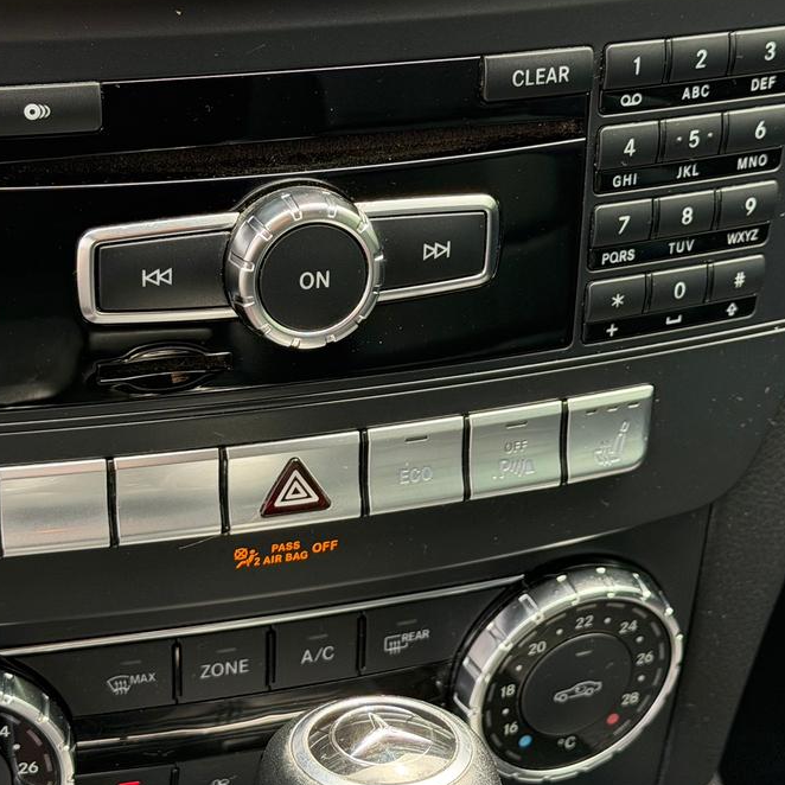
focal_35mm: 82
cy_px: 344
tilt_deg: -37.5
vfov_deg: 21.1
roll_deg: -5.8
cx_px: 328
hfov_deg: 21.1
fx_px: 2104
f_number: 1.78
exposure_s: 1/201
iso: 200
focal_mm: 6.76
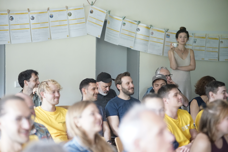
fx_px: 538
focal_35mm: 85
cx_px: 114
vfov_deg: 16.1
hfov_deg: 23.9
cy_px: 76
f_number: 2.5
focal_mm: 85
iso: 6400
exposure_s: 1/200
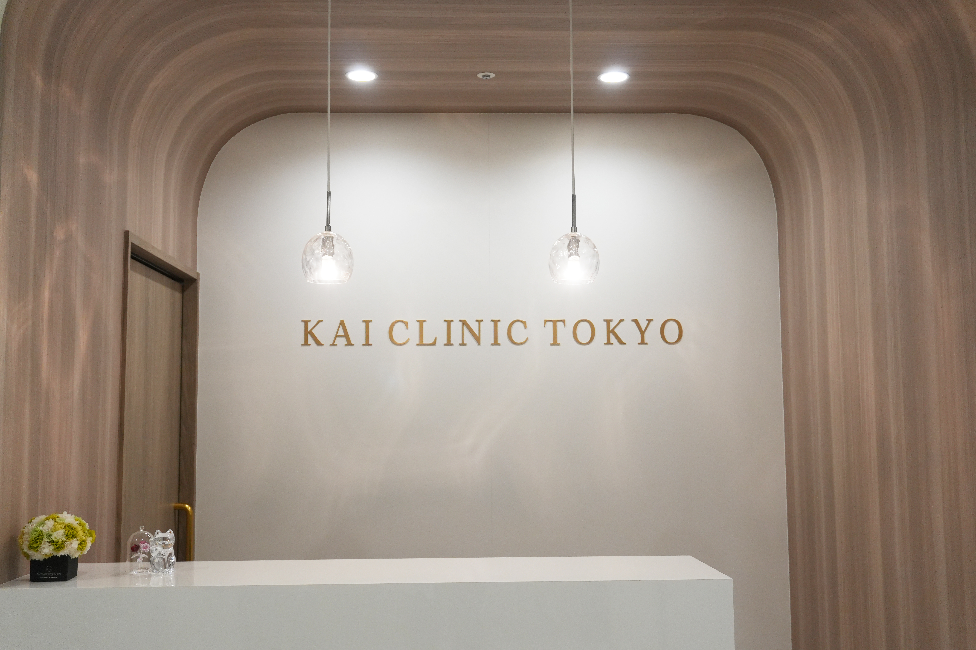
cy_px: 325
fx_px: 1017
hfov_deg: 51.3
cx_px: 488
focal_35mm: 38
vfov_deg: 35.5
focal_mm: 25
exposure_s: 1/160
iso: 800
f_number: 4.5
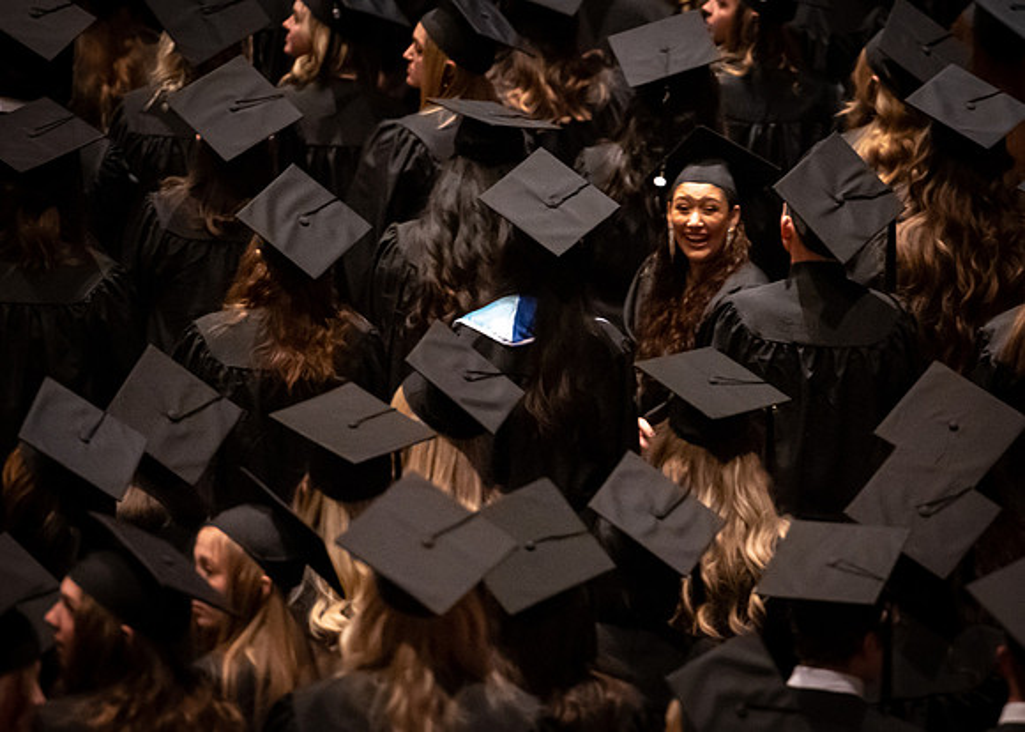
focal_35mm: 348
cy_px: 345
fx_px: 10121
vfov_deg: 4.1
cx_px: 727
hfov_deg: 5.8
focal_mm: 200
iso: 6400
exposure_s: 1/160
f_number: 2.8
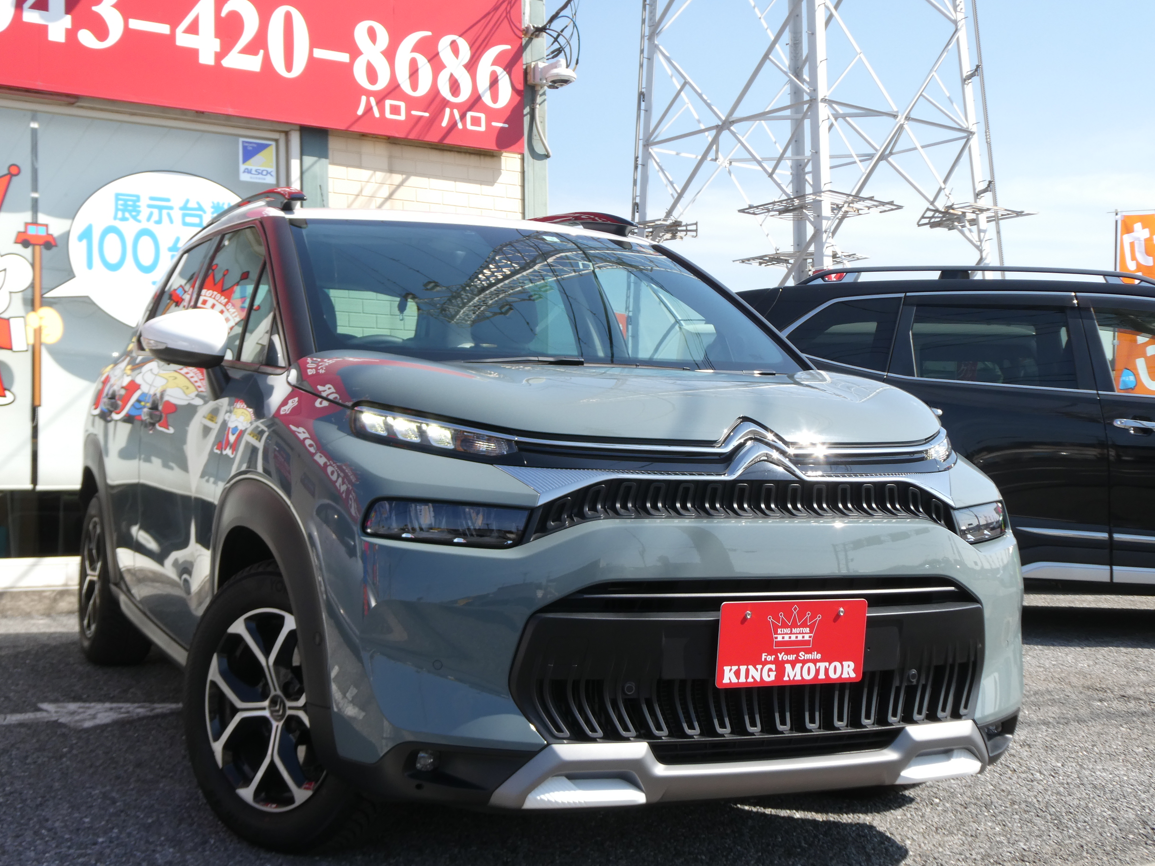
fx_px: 1568
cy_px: 442
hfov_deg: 40.4
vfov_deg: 30.9
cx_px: 558
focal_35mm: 47
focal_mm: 7.8
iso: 80
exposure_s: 1/400
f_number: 4
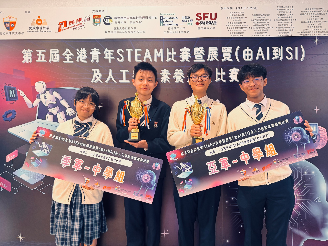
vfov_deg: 56.8
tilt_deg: -0.5
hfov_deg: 71.6
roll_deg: +0.3
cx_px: 164
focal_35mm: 24
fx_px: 227
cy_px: 123
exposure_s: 1/50
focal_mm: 6.76
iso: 320
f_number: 1.78
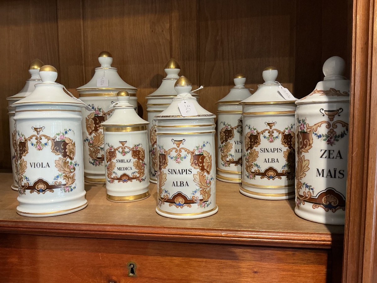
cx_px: 188
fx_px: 316
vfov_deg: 48.2
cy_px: 142
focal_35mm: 29
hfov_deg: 61.7
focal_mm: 3
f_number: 1.8
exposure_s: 1/50
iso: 100
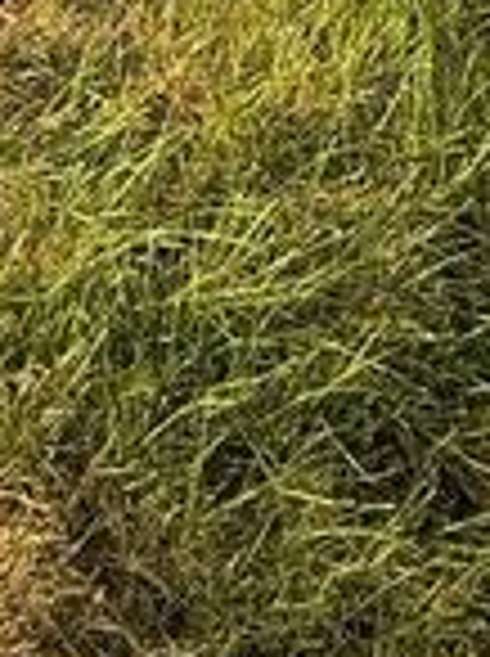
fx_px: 1211
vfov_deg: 16.8
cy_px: -799
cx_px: -216
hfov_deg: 20.1
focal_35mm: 64
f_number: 2.2
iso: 64
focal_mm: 2.22
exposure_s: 1/213
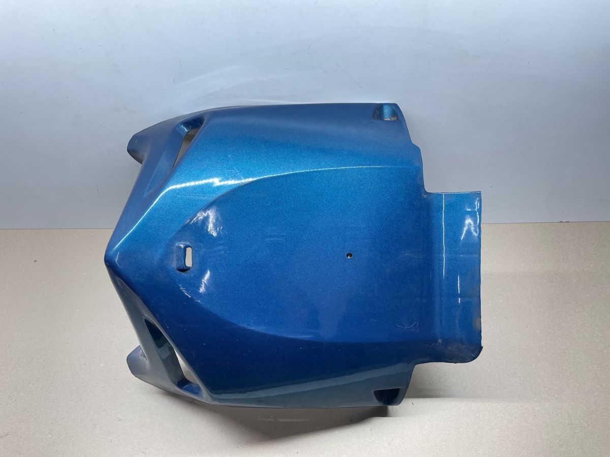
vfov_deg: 53.1
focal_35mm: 26
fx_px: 458
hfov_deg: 67.3
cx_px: 305
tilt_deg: -52.2
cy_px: 228
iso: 125
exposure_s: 1/100
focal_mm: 4.2
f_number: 1.6
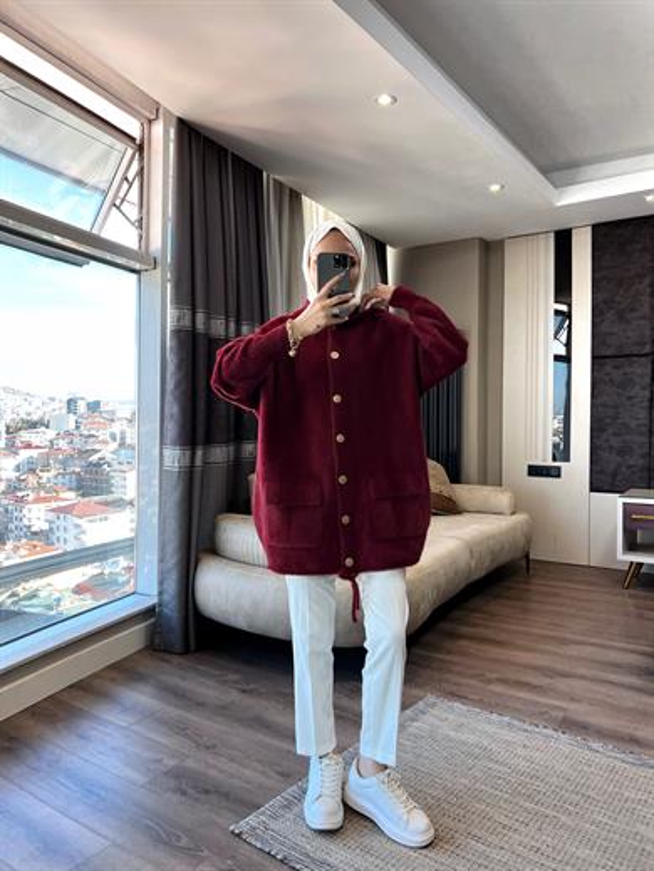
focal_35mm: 26
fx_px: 655
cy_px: 436
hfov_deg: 53.1
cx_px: 327
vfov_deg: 67.3
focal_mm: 5.7
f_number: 1.5
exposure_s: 1/100
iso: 80
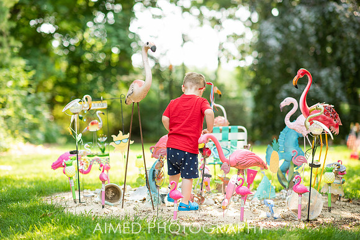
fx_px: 850
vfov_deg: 16.1
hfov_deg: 23.9
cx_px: 180
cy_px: 120
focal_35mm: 85
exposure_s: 1/200
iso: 100
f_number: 2
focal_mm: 85
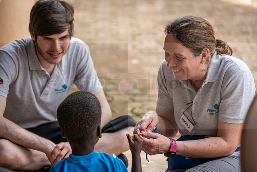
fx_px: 1178
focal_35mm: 165
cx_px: 128
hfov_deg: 12.4
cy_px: 86
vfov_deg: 8.3
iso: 160
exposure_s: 1/200
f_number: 4
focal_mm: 165
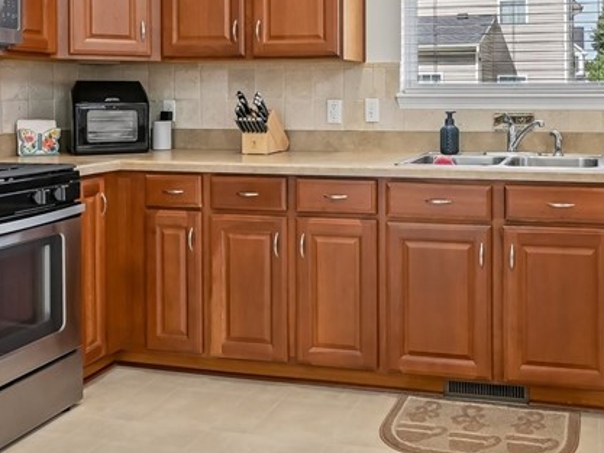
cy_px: 89
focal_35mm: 40
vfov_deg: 34.8
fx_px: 698
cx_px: 432
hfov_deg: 45.6
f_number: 6.3
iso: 1000
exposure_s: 1/200
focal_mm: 16
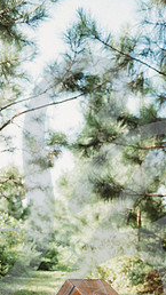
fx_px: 415
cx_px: 61
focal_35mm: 53
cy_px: 248
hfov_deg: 22.6
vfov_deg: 37.4
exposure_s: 1/320
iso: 100
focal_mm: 29
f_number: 2.8
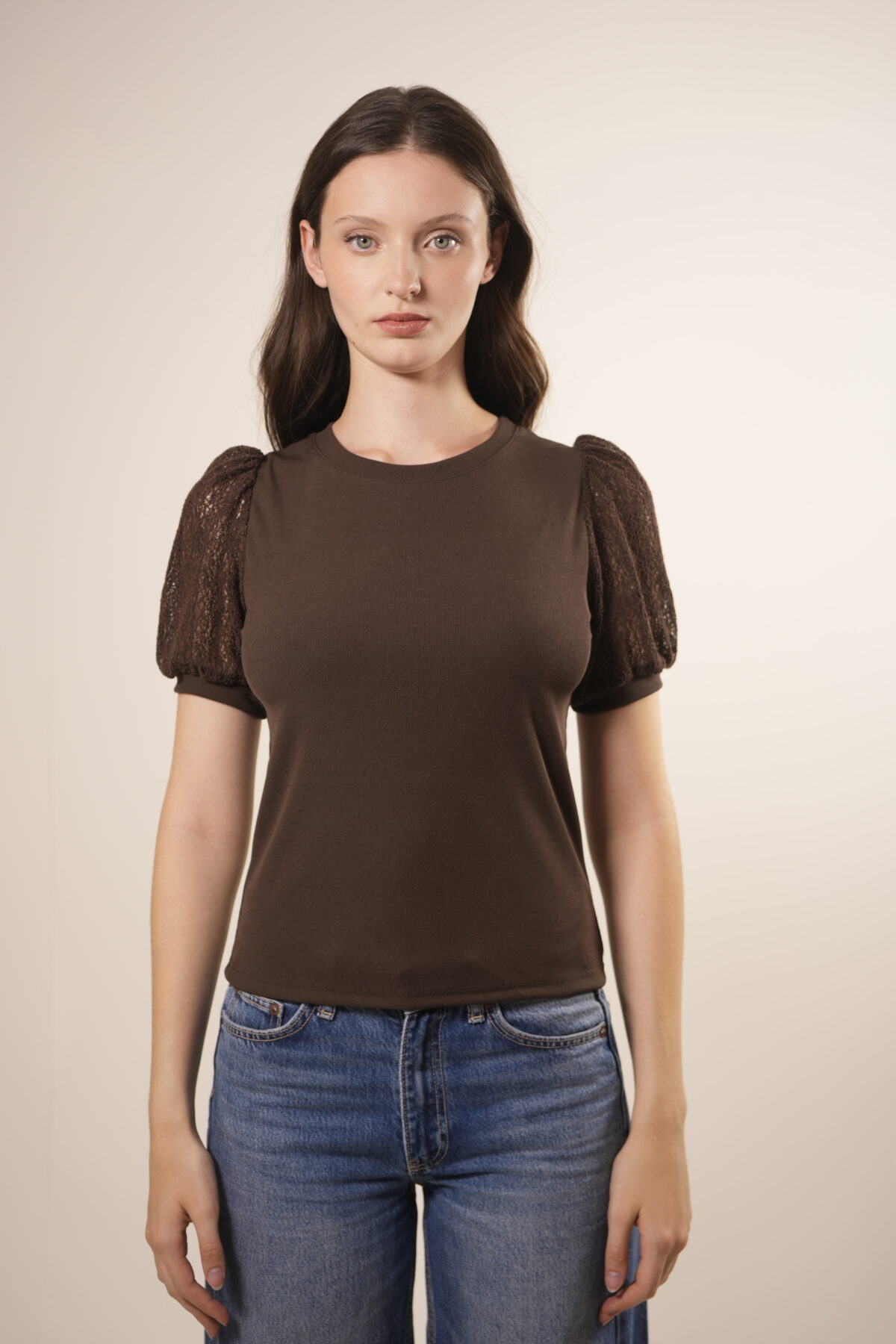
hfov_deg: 27.0
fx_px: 1867
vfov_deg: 39.6
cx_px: 448
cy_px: 672
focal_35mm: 50
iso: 640
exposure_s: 1/100
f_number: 3.5
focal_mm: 50
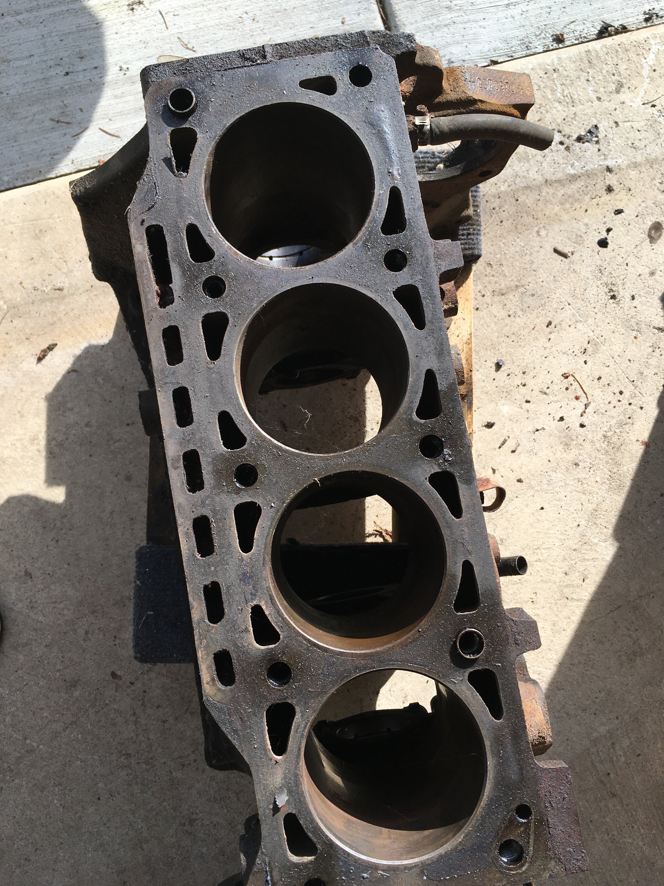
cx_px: 332
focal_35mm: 29
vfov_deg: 61.7
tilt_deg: -84.0
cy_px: 443
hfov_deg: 48.2
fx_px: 742
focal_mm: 4.15
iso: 25
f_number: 2.2
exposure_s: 1/615
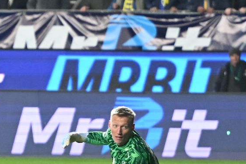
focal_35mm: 297
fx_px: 2029
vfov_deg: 4.6
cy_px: 114
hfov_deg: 6.9
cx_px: 109
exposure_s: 1/1600
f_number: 2.8
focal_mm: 140
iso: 4000
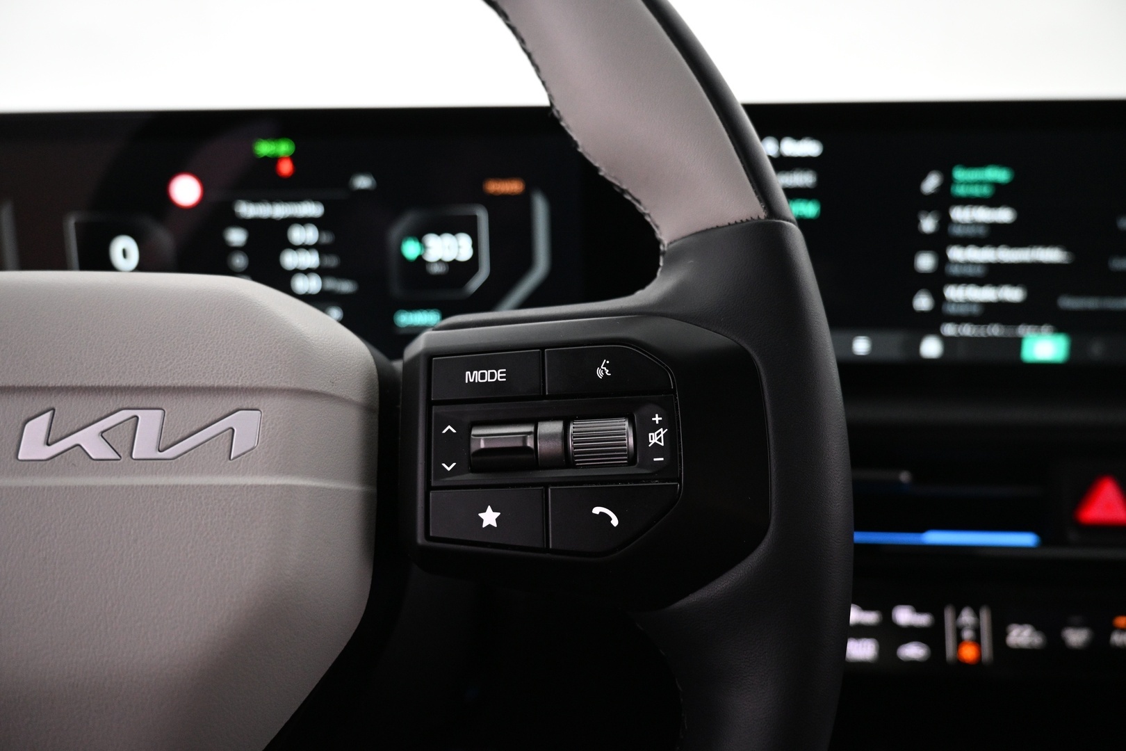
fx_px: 751
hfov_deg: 73.7
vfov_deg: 53.1
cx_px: 563
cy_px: 376
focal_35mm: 24
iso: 1600
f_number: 3.5
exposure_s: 1/40
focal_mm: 16
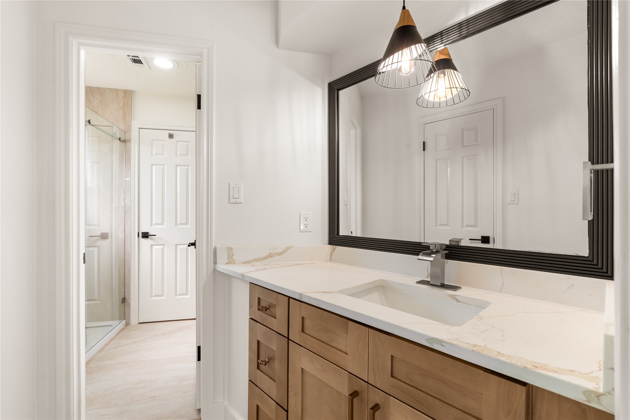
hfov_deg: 96.7
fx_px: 280
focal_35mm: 16
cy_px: 210
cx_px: 315
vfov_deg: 73.7
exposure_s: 1
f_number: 9
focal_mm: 16
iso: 200
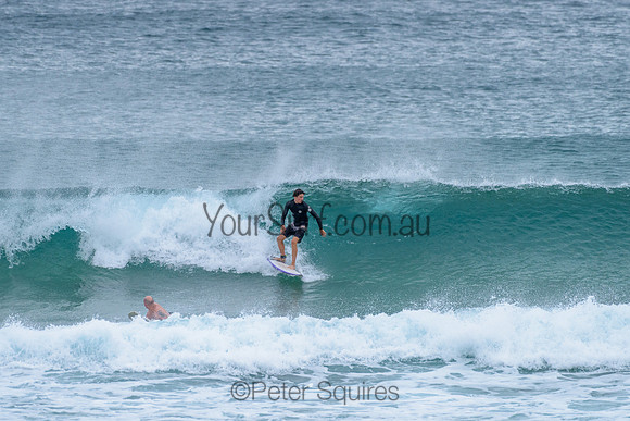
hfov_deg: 3.4
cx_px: 307
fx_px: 10732
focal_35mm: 613
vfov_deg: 2.2
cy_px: 205
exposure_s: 1/2000
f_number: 5.6
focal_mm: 500
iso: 640
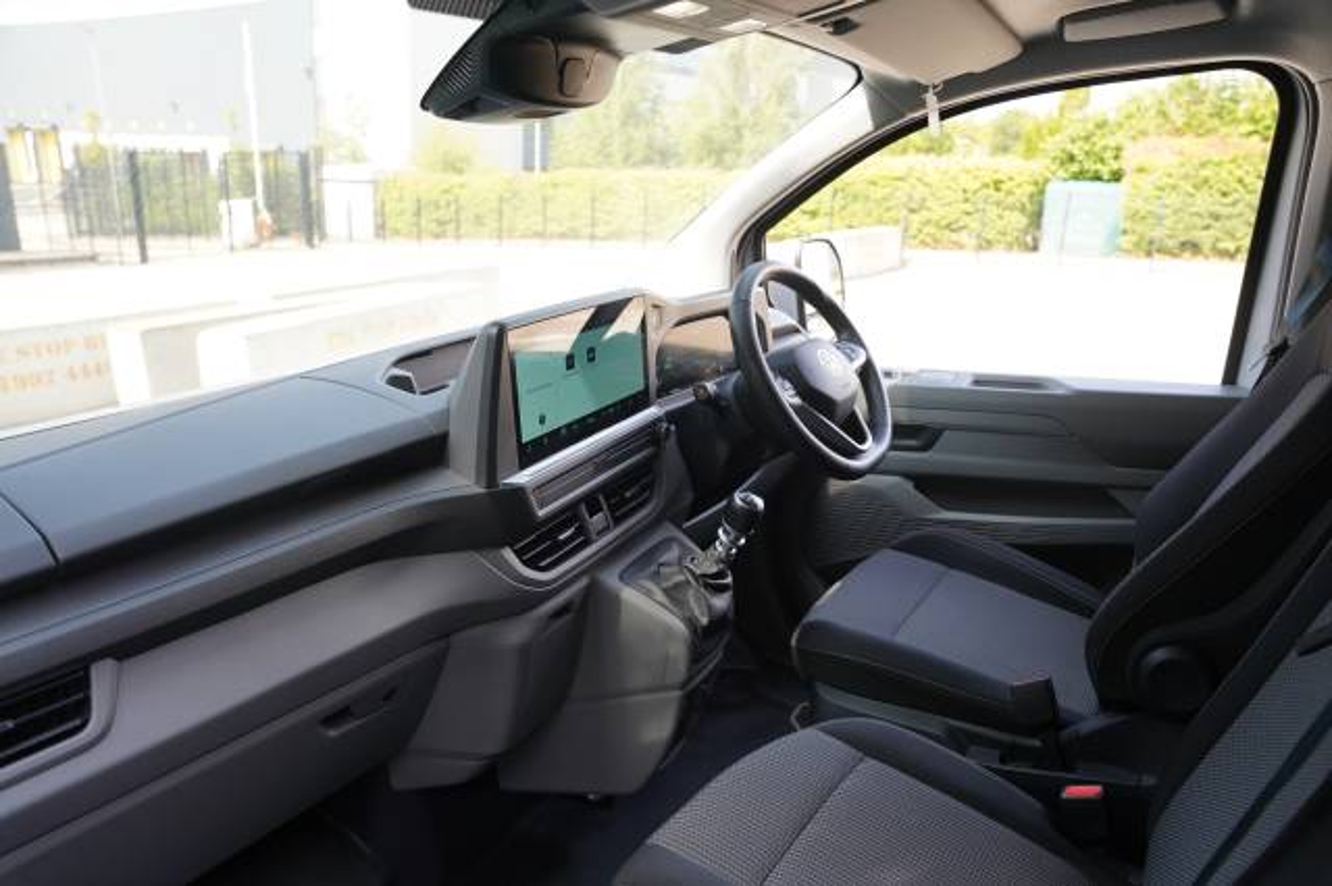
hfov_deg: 73.8
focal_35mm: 24
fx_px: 888
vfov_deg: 53.1
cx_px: 666
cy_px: 443
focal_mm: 24
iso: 200
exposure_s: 1/60
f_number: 4
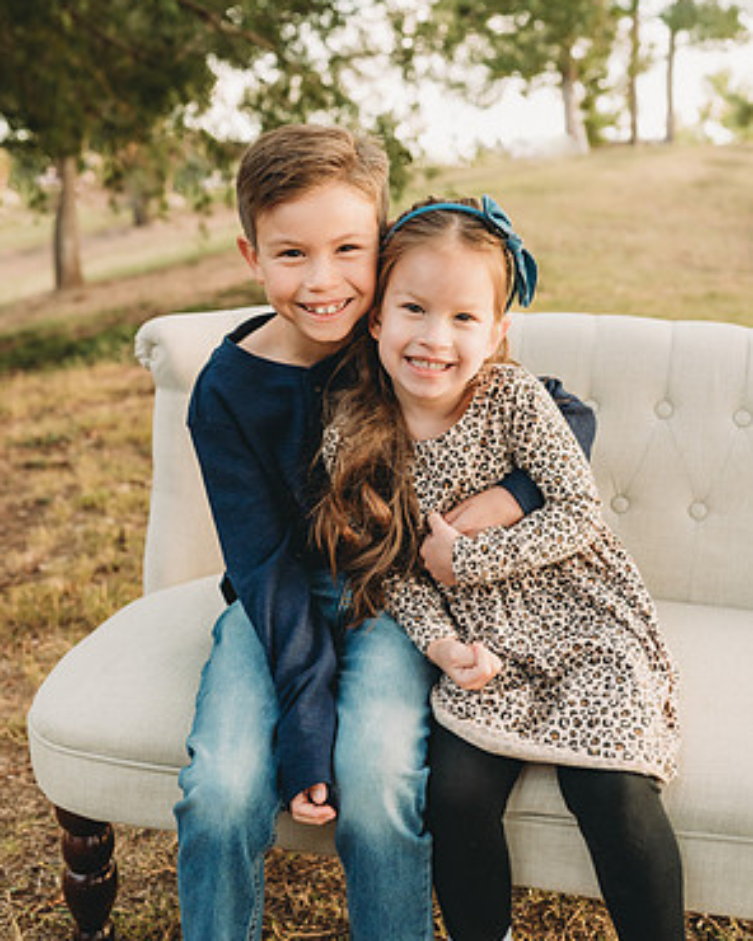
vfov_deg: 45.7
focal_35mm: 40
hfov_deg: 37.3
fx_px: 1114
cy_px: 415
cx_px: 376
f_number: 3.2
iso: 800
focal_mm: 35
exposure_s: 1/500
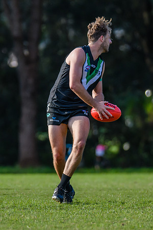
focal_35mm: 634
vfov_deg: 3.3
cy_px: 101
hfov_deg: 2.2
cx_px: 86
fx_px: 4044
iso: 1000
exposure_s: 1/2500
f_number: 4
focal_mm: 270
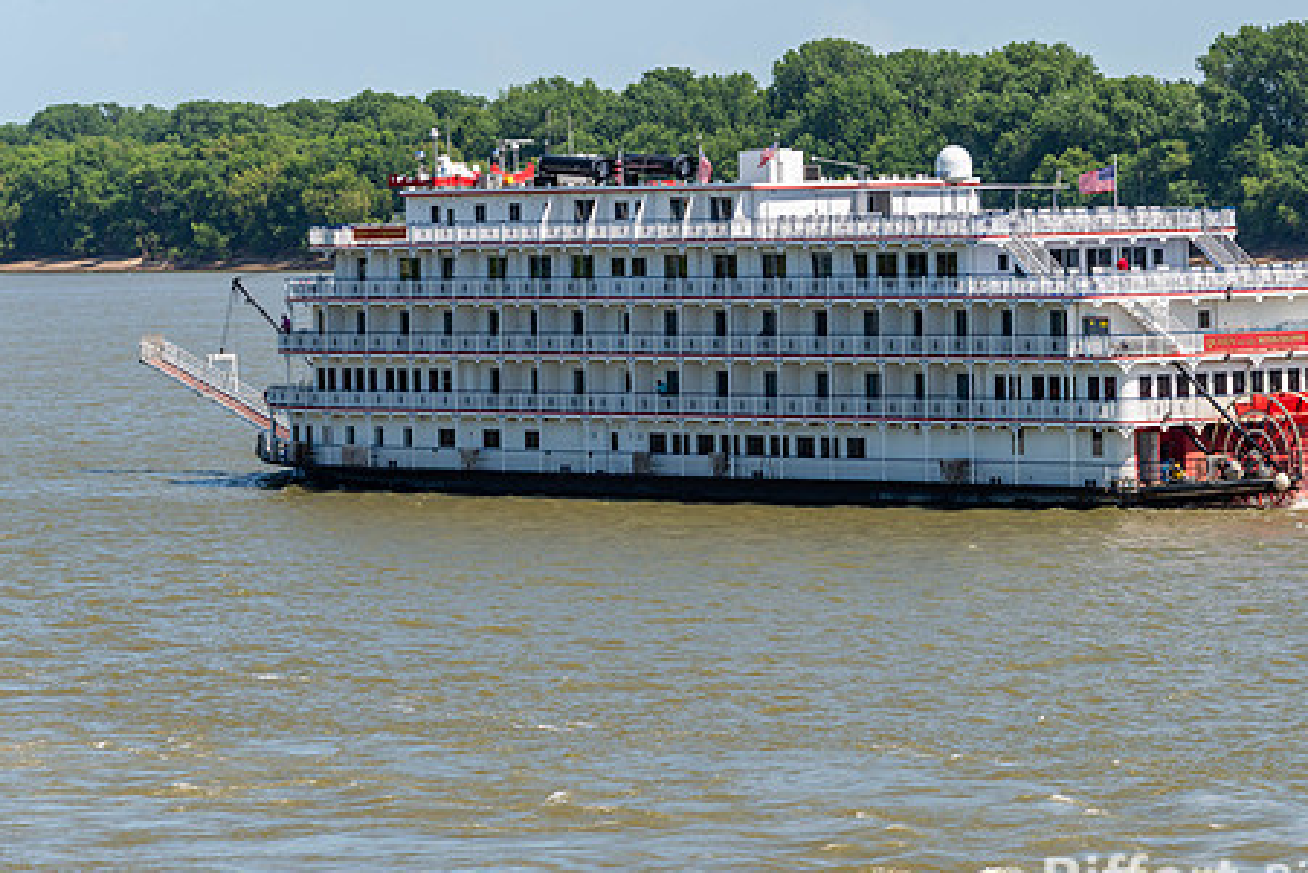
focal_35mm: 193
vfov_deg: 7.1
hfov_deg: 10.6
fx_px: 7014
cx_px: 806
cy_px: 370
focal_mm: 145
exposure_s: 1/250
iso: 110
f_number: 8
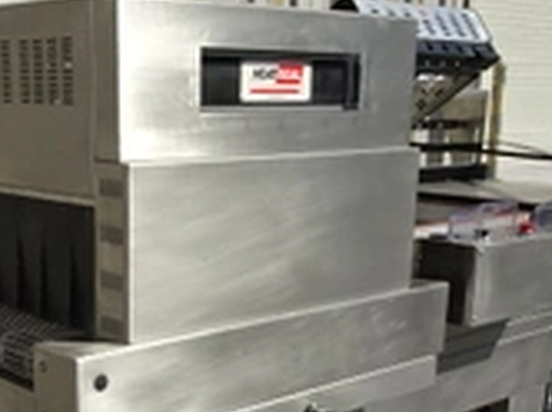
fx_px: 924
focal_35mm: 58
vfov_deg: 24.7
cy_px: 339
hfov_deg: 32.8
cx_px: 163
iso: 80
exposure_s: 1/1600
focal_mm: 4.1
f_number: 3.5
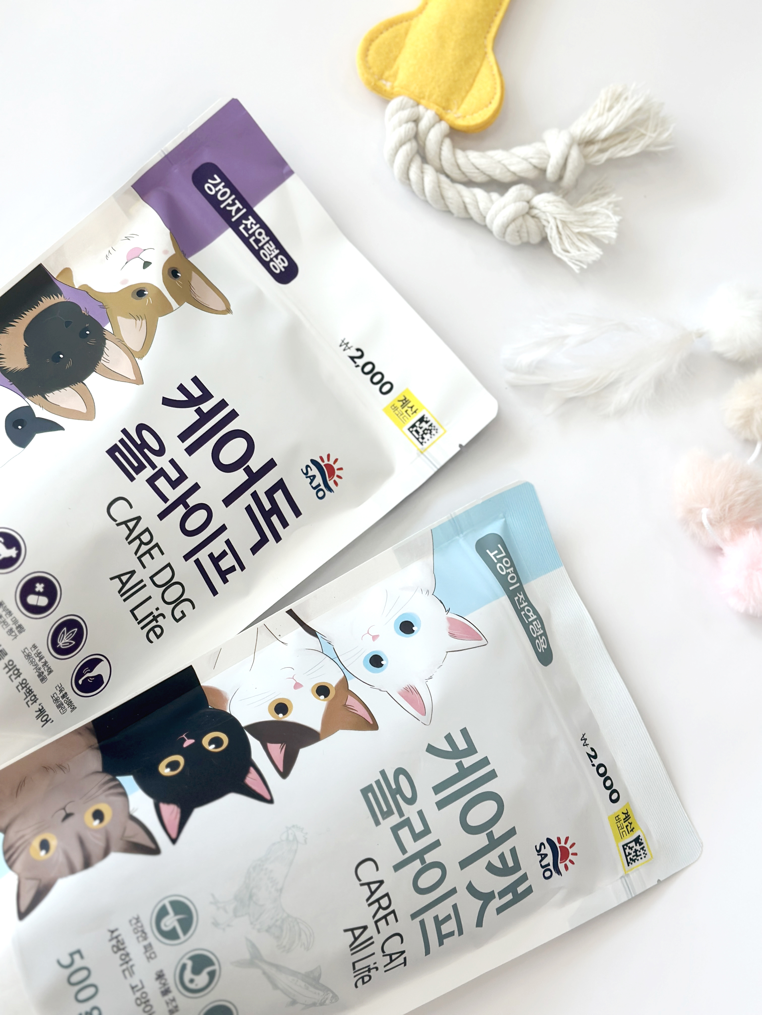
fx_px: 1409
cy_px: 508
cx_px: 381
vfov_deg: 39.7
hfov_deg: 30.3
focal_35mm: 48
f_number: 1.78
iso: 64
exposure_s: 1/148
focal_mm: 6.86
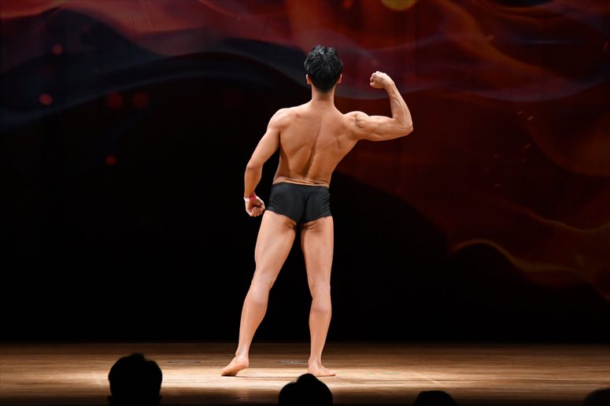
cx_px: 305
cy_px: 203
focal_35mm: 240
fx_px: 4065
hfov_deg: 8.6
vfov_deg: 5.7
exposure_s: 1/400
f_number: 5.6
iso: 3200
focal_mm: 160
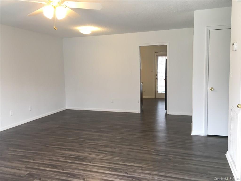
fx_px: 202
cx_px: 120
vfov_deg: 48.2
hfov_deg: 61.7
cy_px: 90
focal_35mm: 29
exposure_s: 1/30
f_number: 2.2
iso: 64
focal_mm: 4.15
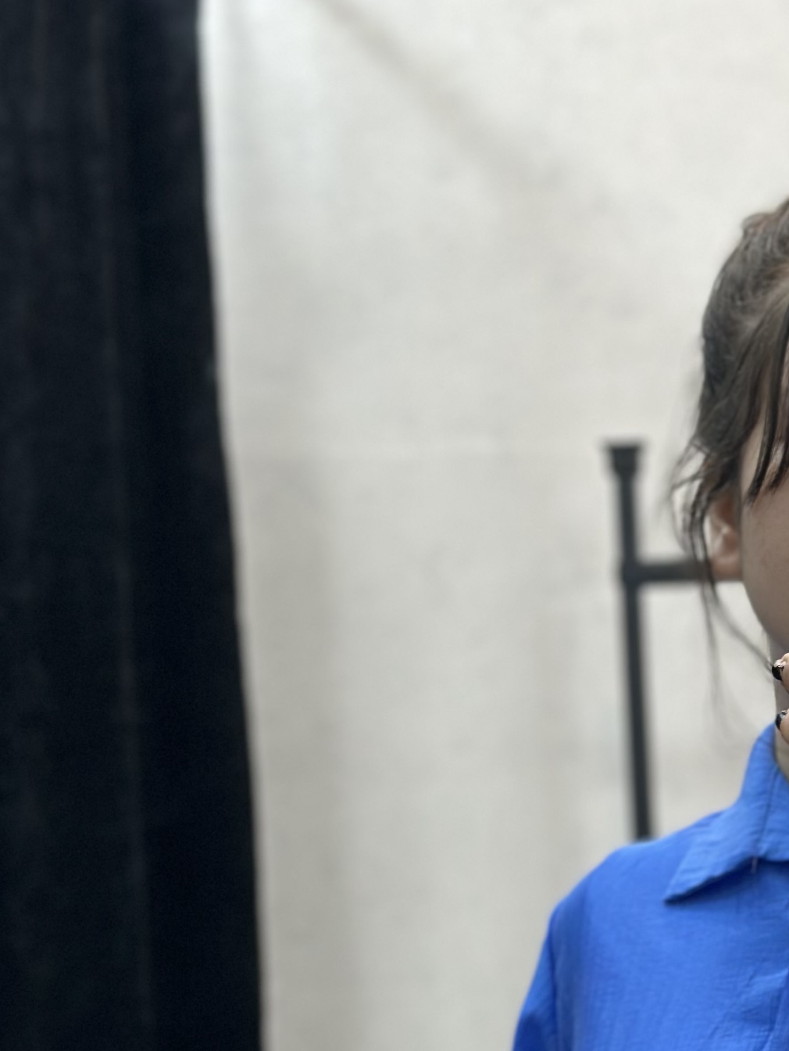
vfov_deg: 17.9
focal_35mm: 107
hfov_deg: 13.6
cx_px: 852
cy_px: 1038
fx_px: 3251
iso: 100
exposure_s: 1/100
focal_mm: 6.86
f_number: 1.78
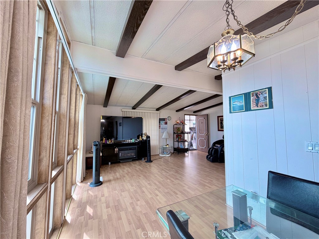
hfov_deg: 102.1
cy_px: 120
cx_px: 160
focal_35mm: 14
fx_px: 129
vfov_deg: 85.7
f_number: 2.2
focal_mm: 2.22
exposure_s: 1/120
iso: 80
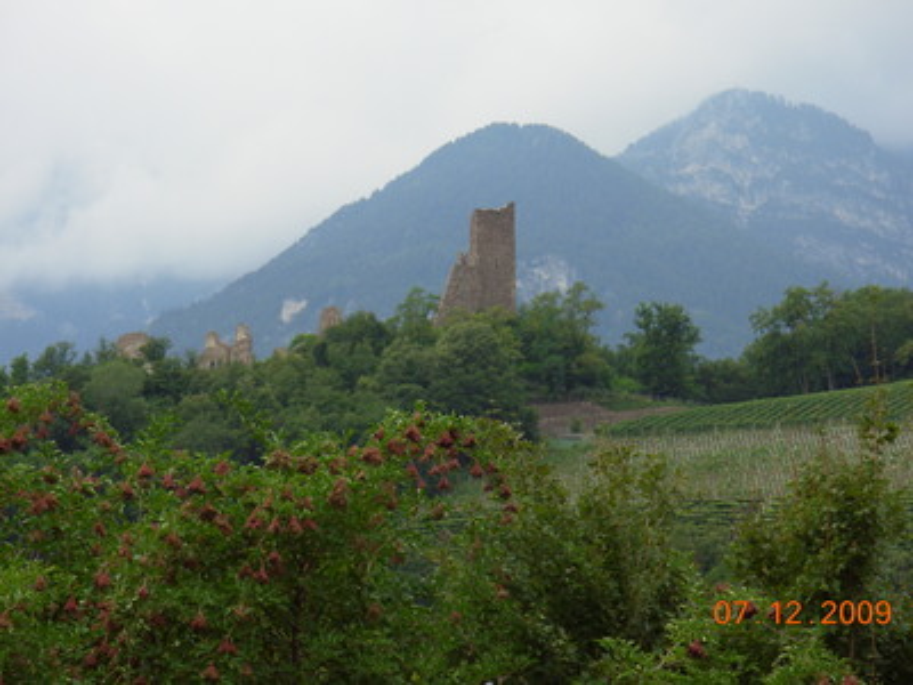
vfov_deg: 7.8
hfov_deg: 10.4
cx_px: 456
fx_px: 5011
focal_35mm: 190
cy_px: 342
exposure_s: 1/313
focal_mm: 31.4
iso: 50
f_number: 5
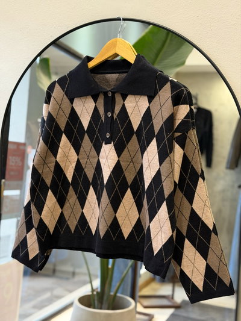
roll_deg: -0.8
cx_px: 120
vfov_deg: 39.6
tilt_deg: -9.3
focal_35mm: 48
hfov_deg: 30.3
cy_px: 160
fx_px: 445
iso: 200
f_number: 1.78
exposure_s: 1/50
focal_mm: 6.76
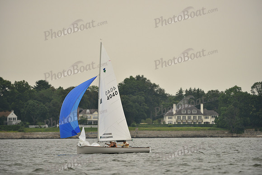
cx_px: 131
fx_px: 2912
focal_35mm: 400
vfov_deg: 3.4
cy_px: 88
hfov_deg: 5.2
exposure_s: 1/1250
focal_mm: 400
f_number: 5
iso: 320
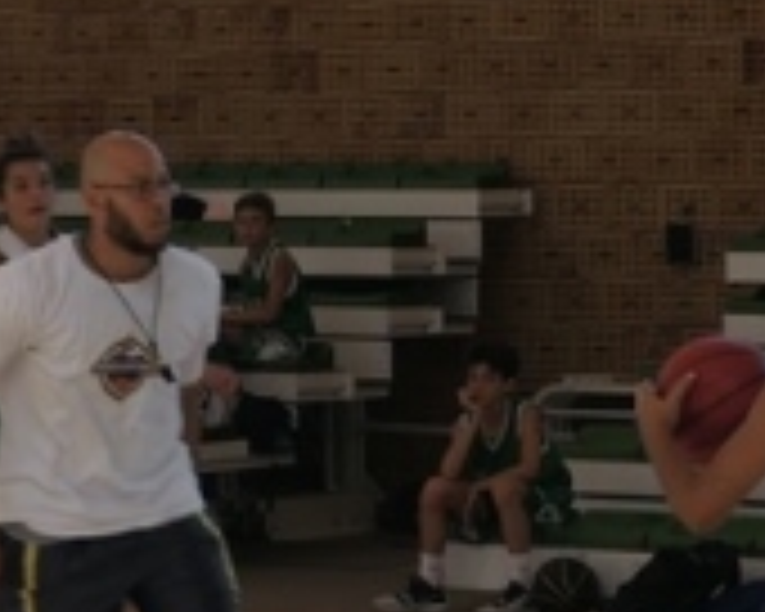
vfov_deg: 8.0
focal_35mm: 193
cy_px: 153
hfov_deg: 9.8
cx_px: -279
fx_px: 4370
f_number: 2.8
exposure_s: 1/125
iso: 125
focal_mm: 14.2
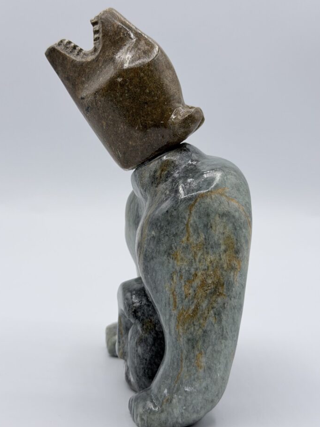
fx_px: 690
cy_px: 221
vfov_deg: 34.4
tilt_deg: -9.3
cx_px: 147
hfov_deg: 26.1
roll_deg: +0.0
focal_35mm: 56
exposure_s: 1/1642
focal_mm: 6.76
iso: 64
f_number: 1.78
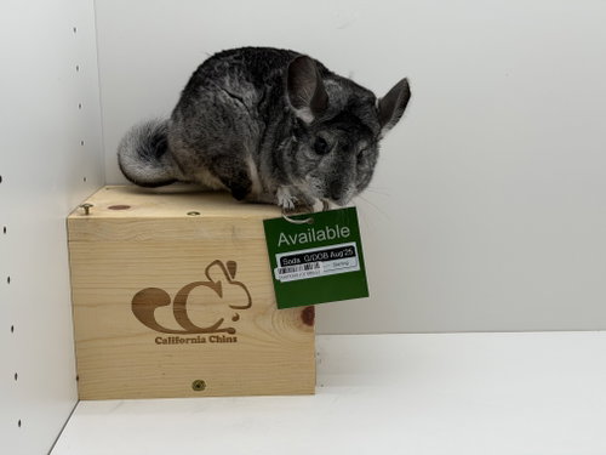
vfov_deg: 30.3
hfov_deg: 39.7
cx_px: 303
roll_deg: +0.0
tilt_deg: -12.5
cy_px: 228
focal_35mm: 48
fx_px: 840
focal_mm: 6.76
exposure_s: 1/652
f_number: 1.78
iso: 64
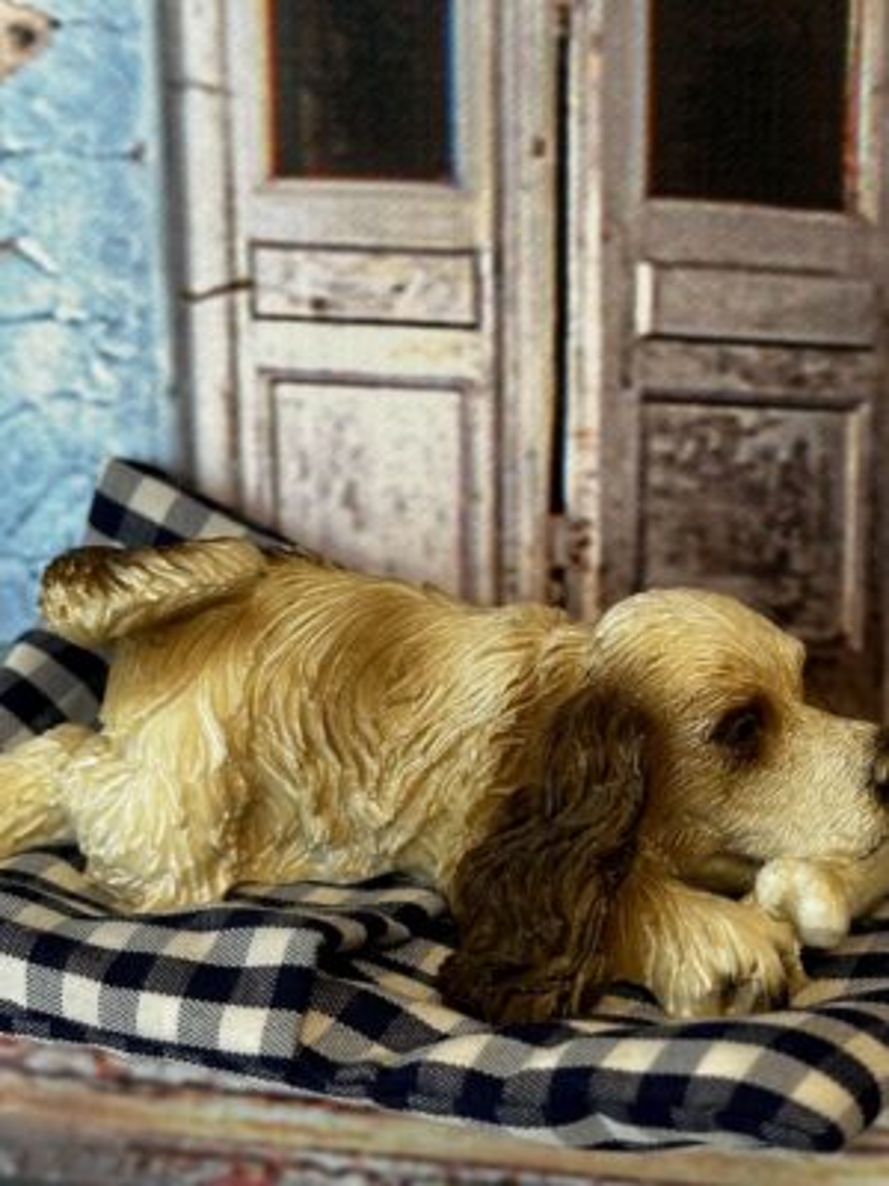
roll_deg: +0.4
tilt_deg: -24.8
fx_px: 1644
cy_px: 593
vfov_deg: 39.7
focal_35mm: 48
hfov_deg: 30.3
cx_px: 444
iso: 64
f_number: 1.78
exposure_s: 1/253
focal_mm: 6.86
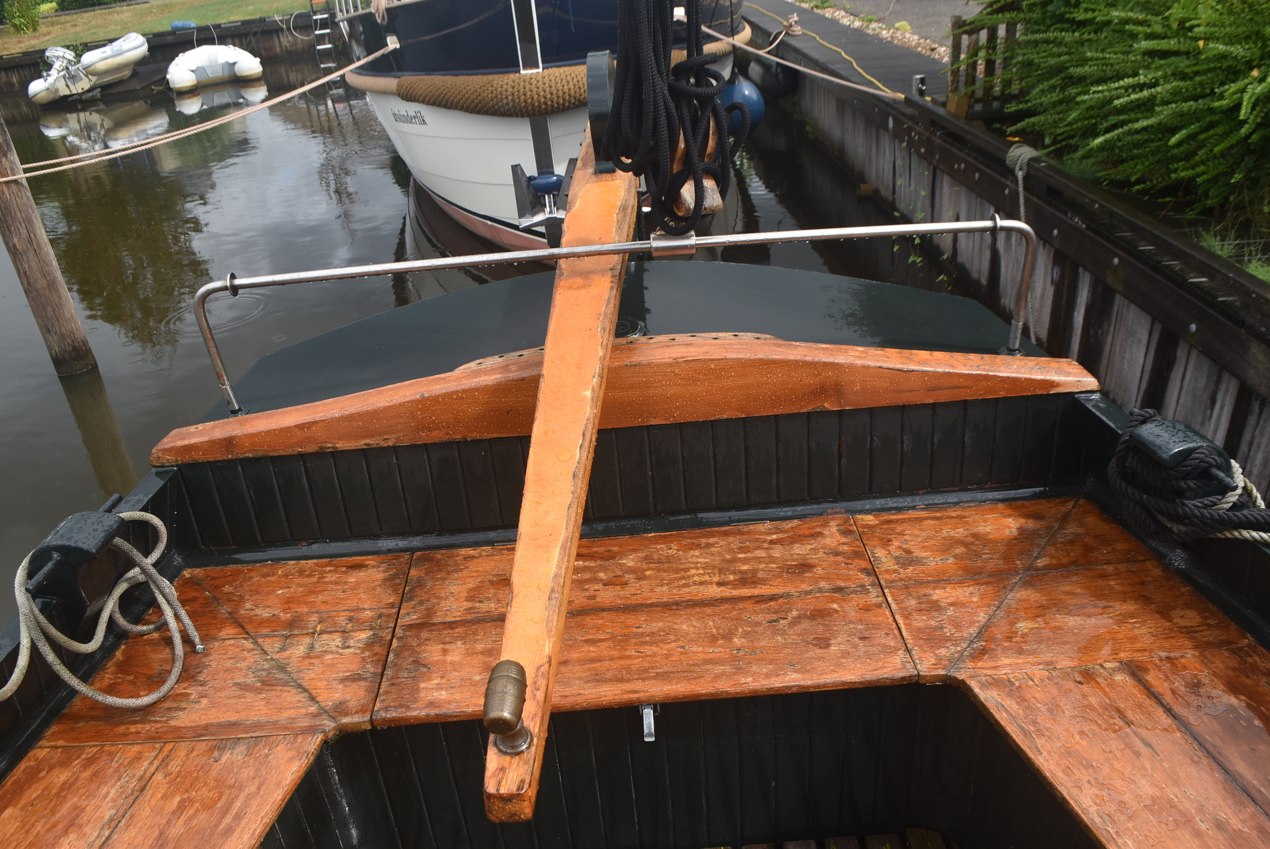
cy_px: 424
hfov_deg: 67.3
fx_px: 953
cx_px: 635
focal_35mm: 27
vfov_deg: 48.0
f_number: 8
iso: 250
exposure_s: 1/250
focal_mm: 18
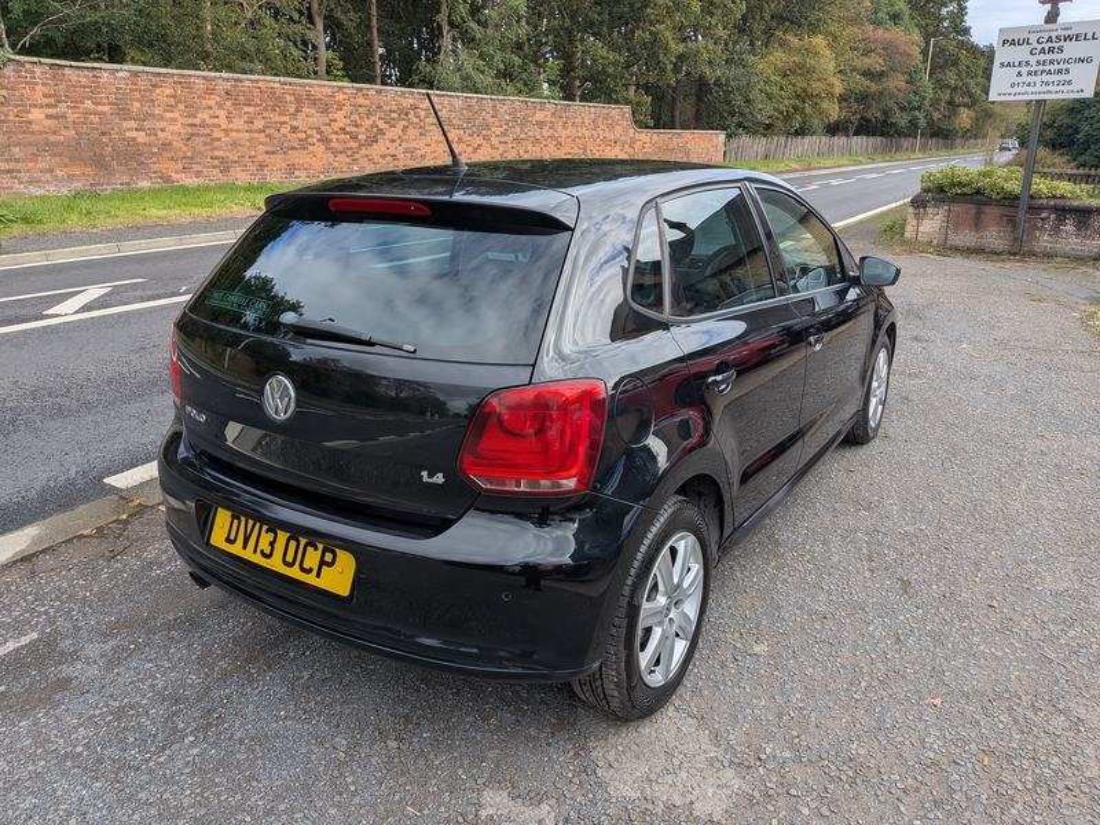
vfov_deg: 56.8
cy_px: 412
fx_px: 763
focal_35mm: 24
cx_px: 550
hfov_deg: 71.6
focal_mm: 4.53
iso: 22
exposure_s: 1/3425
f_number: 1.7
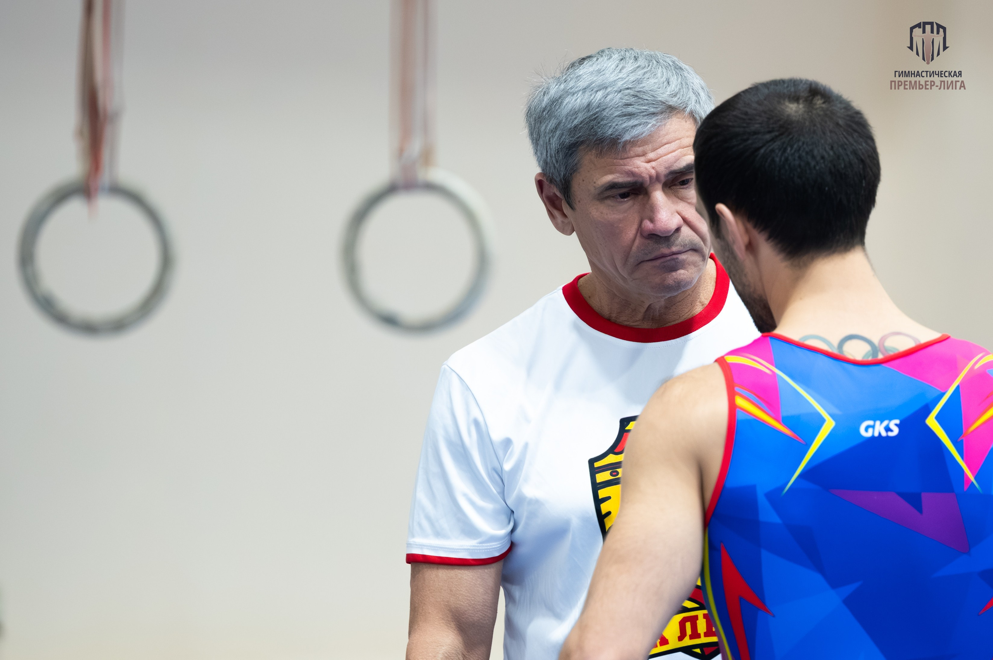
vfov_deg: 3.7
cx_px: 653
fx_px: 10117
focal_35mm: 367
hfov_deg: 5.6
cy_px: 491
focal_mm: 200
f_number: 2.8
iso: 2000
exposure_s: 1/800
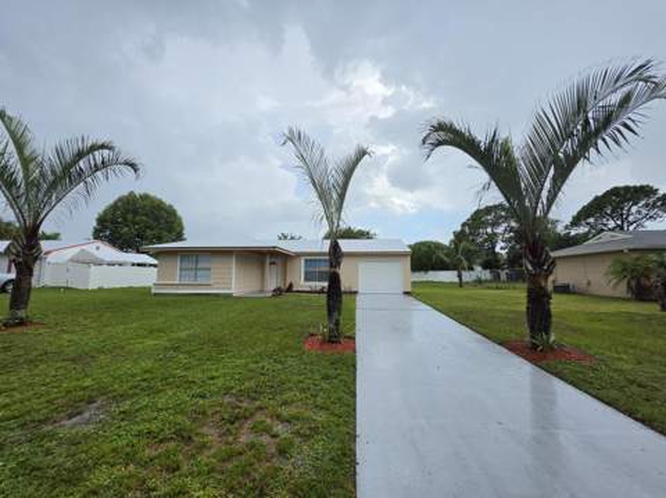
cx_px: 333
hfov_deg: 106.2
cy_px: 249
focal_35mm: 13
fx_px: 250
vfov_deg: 89.8
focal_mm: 2.2
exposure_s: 1/820
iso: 32
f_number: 1.9
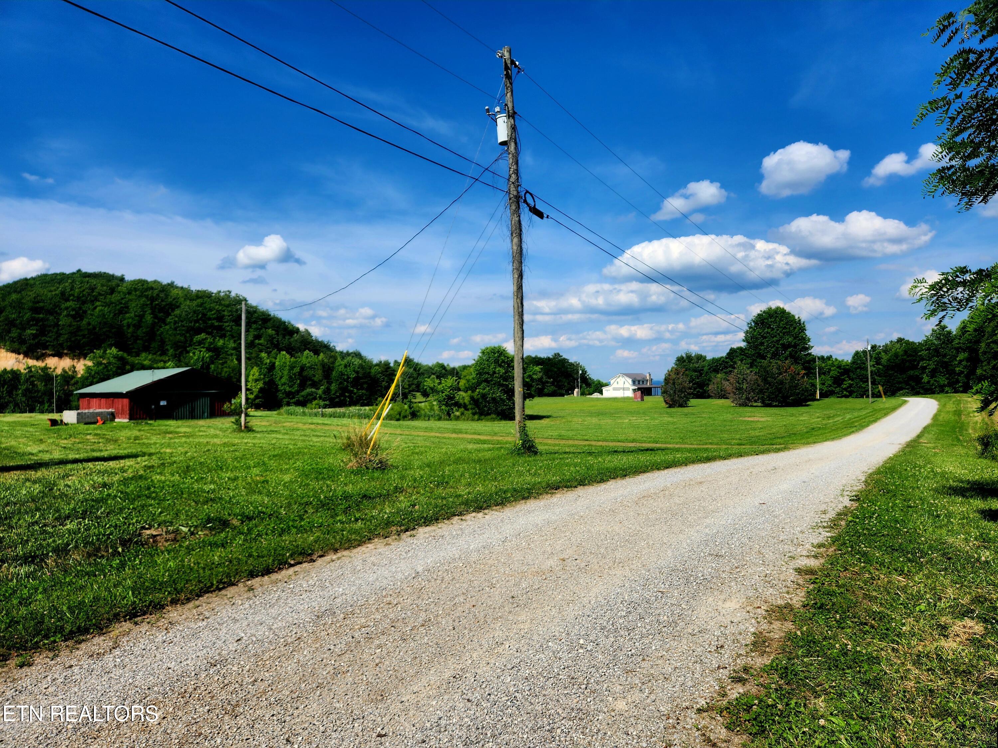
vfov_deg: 58.9
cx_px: 499
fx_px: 663
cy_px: 374
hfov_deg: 73.9
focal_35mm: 23
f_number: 1.8
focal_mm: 5.4
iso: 20
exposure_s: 1/2500
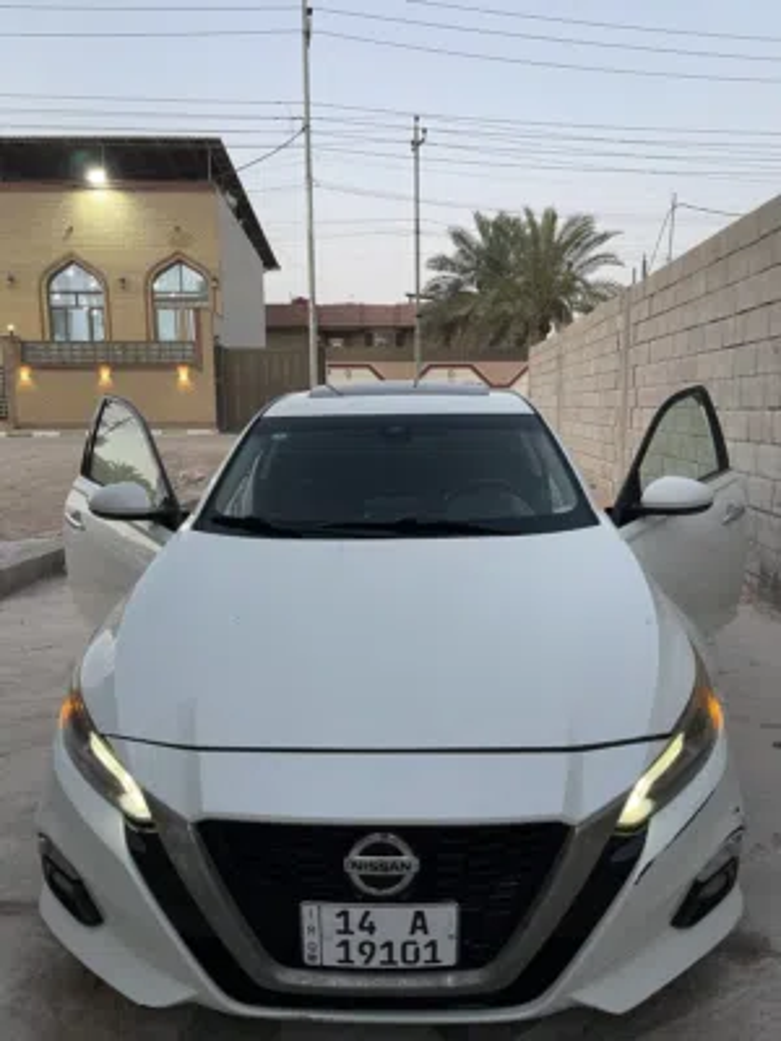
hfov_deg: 54.9
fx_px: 752
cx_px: 390
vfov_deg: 69.4
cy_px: 520
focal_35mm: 25
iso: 125
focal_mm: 5.1
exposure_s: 1/59
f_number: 1.6
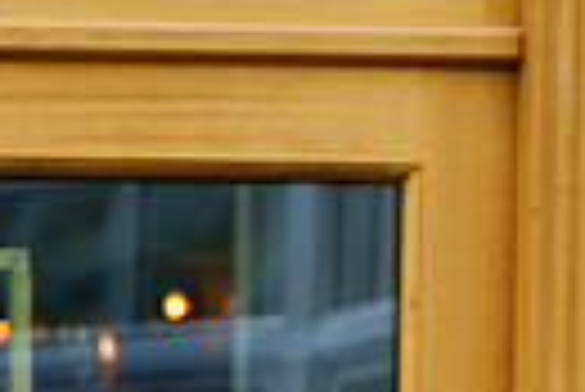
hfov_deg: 7.6
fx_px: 4295
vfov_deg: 5.1
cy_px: 699
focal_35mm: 264
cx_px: -372
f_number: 3.5
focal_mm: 49
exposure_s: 1/2500
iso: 800
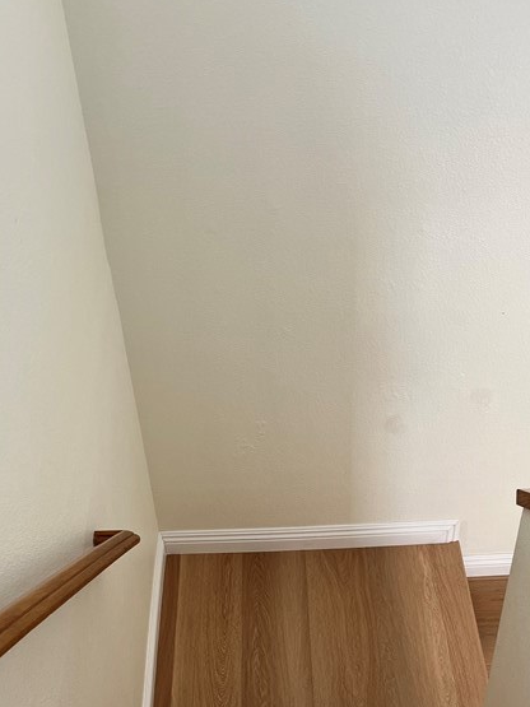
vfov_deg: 37.8
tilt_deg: -47.7
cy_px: 596
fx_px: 980
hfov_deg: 30.3
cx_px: 275
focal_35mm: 48
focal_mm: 5.7
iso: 80
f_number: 1.5
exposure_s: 1/121
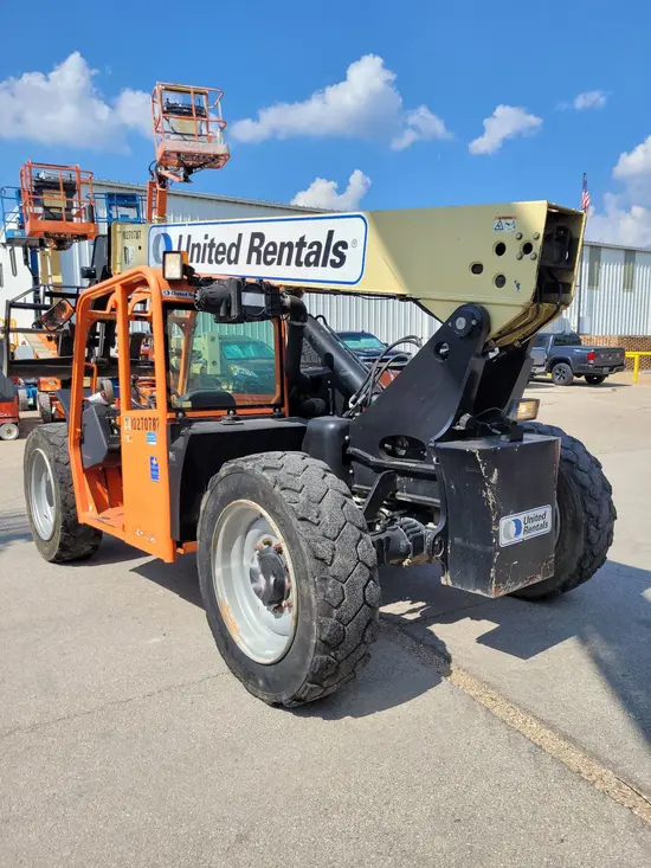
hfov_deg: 53.1
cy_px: 434
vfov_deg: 67.3
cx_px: 326
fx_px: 652
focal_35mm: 26
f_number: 1.8
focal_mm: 5.4
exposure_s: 1/2308
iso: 40
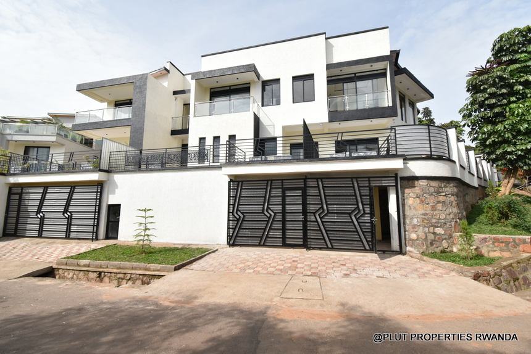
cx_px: 266
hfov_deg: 100.4
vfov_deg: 77.4
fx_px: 221
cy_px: 177
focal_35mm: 15
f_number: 8
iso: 500
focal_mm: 10
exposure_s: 1/750
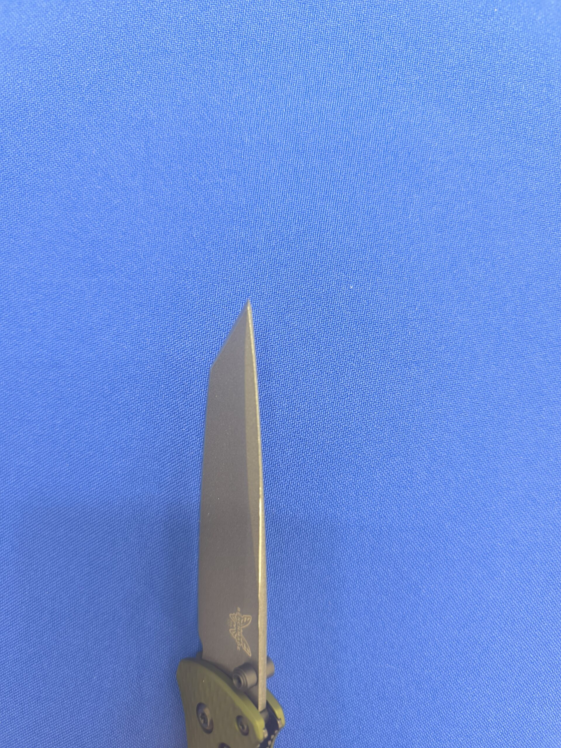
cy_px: 374
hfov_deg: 58.9
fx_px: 497
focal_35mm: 23
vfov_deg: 73.9
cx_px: 280
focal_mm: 6.14
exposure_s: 1/25
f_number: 1.65
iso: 1250
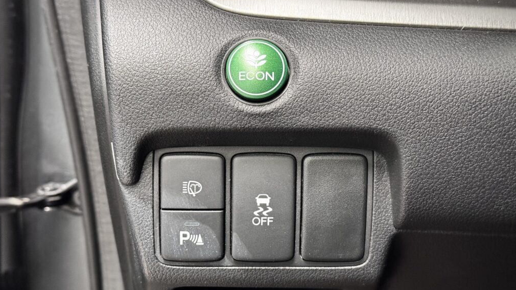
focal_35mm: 53
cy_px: 185
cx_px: 257
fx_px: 725
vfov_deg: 22.6
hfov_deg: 39.2
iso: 500
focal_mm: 6.76
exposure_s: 1/33
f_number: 1.78
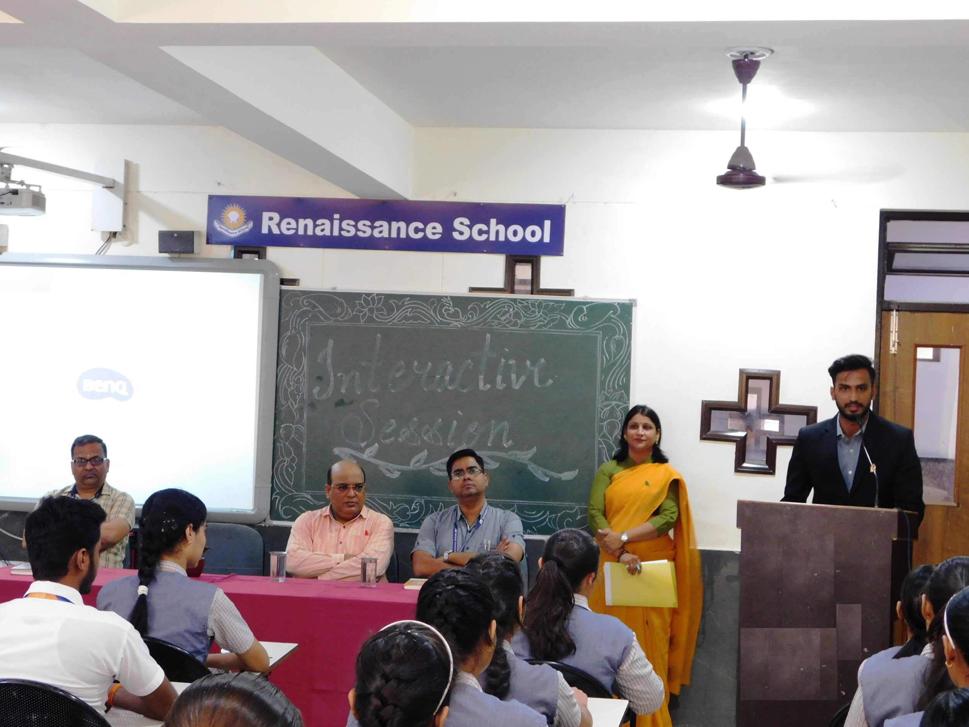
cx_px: 485
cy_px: 362
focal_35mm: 60
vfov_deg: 24.4
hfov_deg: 32.2
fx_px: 1680
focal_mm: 10.4
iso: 400
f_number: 4
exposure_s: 1/10
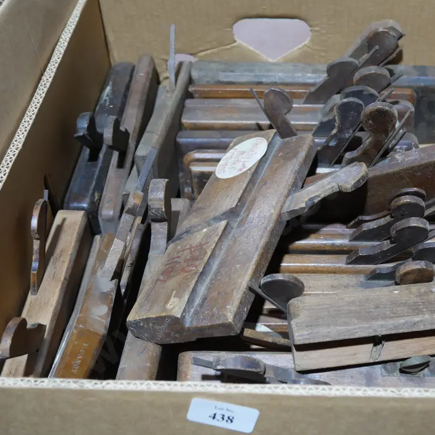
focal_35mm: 50
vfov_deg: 34.0
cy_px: 217
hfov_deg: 33.7
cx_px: 287
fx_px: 711
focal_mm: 21
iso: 640
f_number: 4.6
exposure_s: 1/60
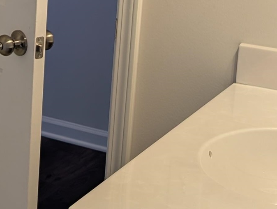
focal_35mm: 109
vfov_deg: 13.4
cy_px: -16
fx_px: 873
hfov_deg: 15.9
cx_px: -184
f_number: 1.68
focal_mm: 6.9
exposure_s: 1/24
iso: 23
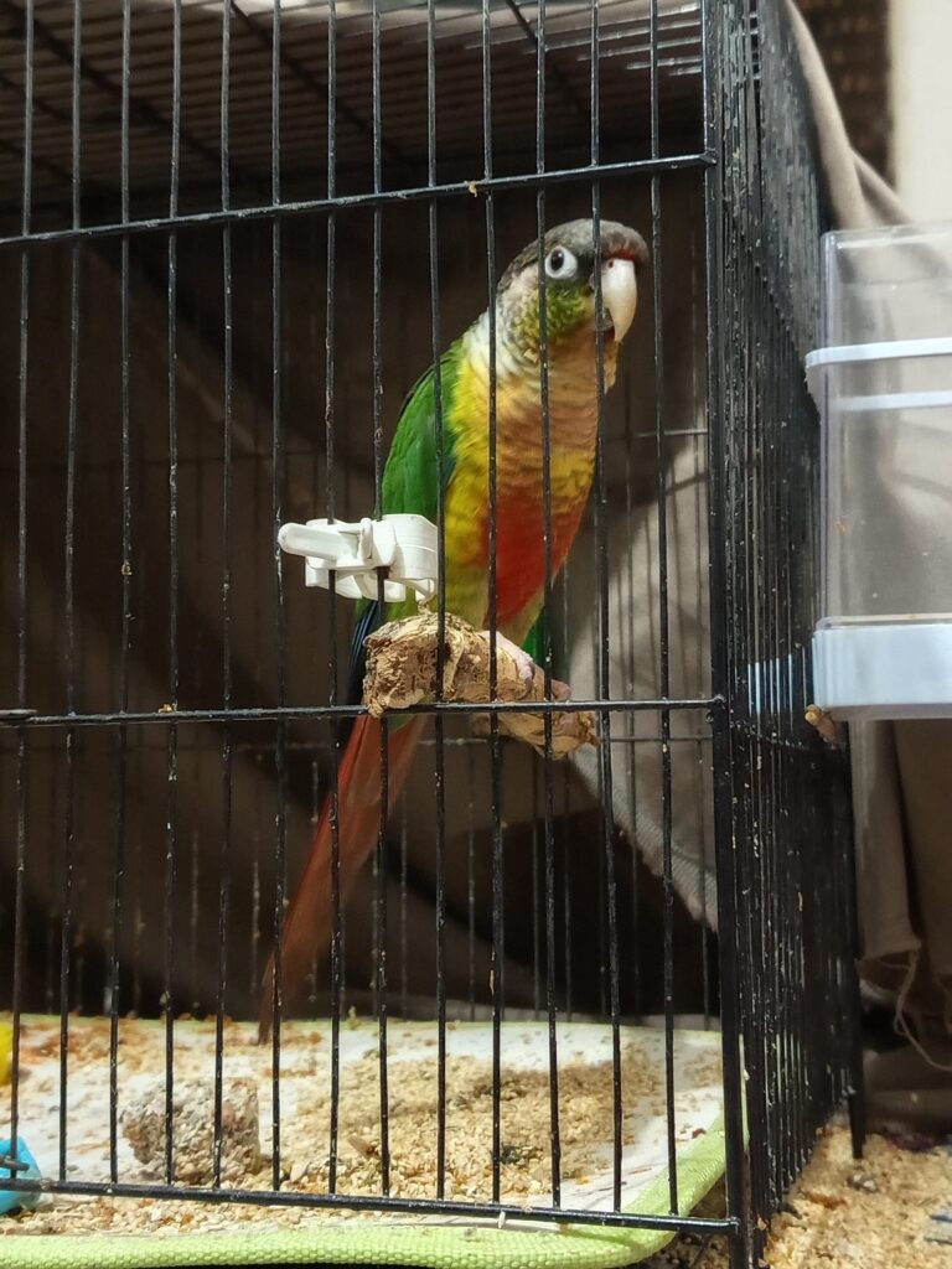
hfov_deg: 30.3
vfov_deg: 39.7
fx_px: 1760
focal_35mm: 48
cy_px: 634
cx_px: 476
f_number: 1.7
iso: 1814
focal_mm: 5.24
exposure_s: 1/25
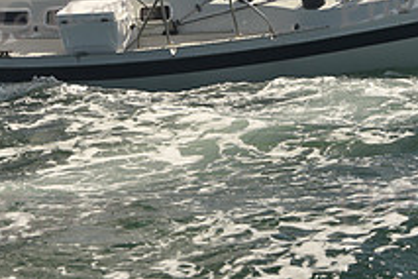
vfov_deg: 7.1
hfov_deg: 10.8
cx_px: 235
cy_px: -97
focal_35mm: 191
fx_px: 2218
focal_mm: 70
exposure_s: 1/640
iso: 250
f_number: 8
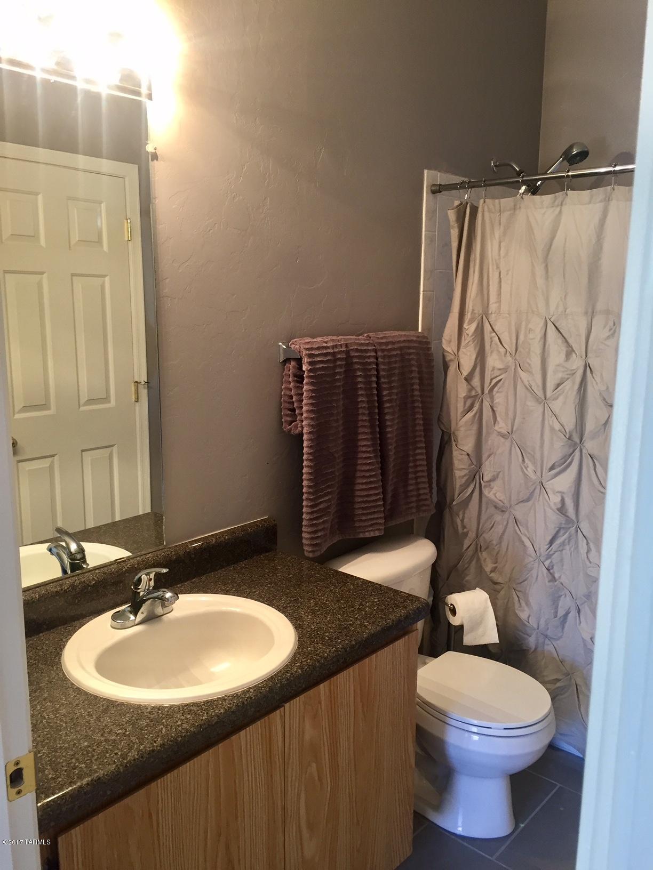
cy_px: 435
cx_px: 326
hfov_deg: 48.2
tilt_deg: -10.7
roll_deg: -1.2
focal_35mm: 29
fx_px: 729
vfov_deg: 61.7
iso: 80
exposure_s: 1/30
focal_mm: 4.15
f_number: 2.2
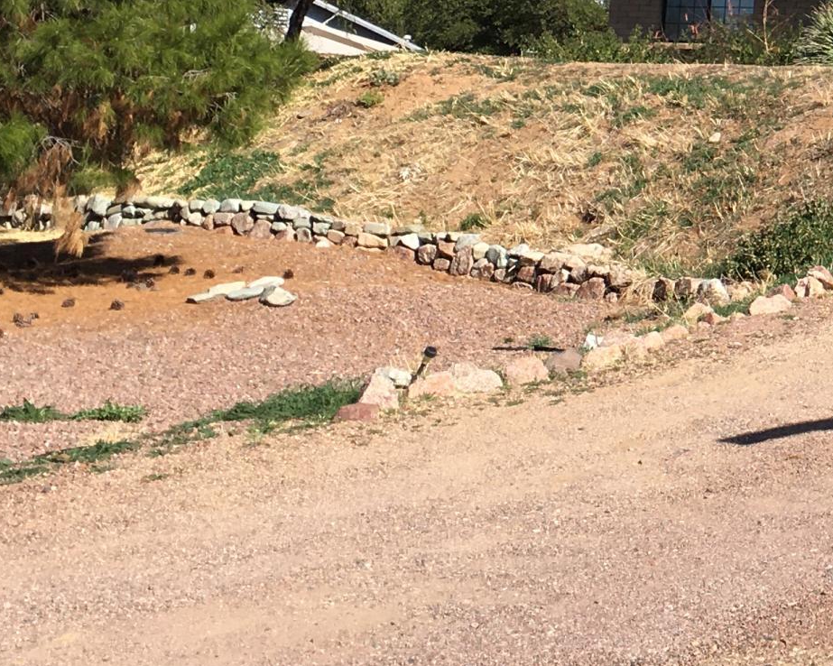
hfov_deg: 19.3
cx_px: 1074
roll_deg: -2.9
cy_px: -25
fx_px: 2268
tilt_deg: +5.7
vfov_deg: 16.3
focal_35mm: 92
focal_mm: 4.15
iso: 25
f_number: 2.2
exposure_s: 1/1637
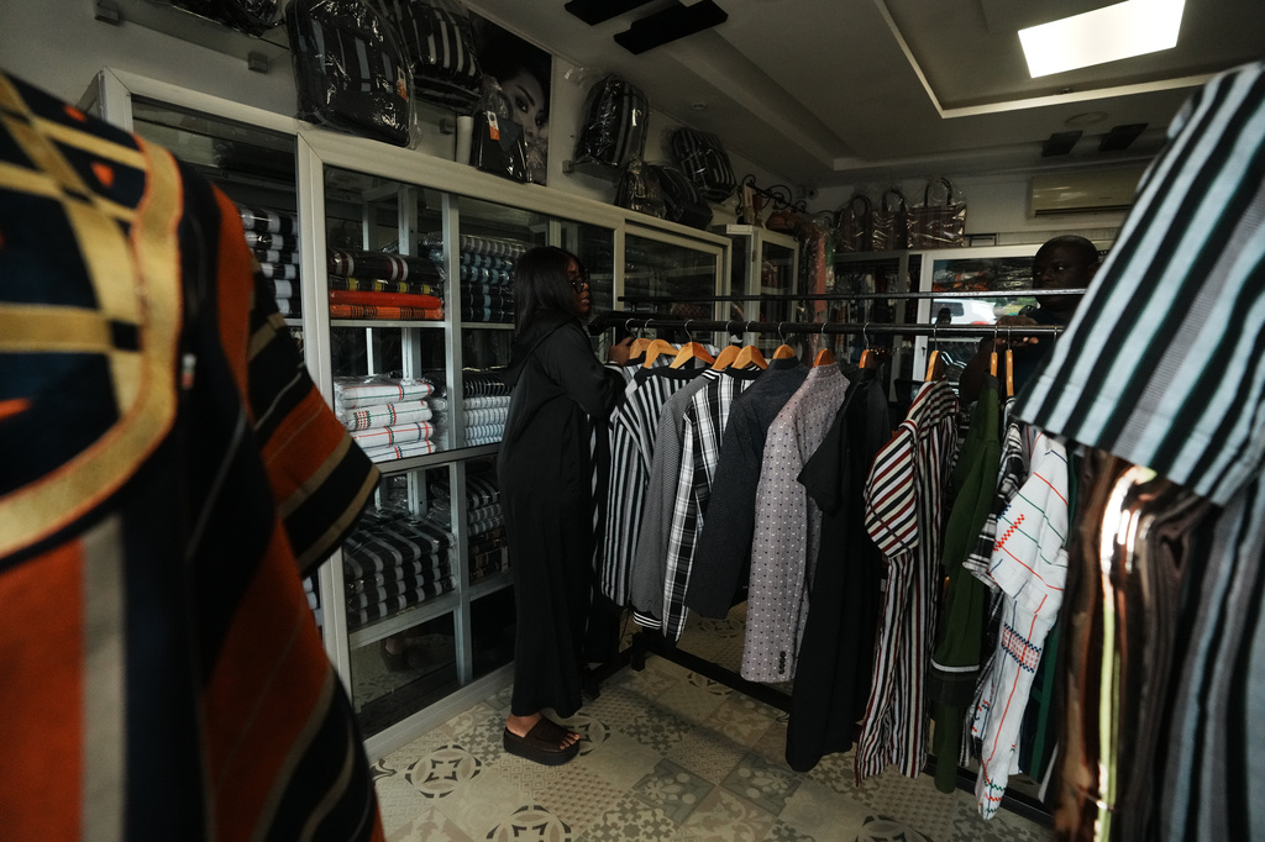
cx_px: 632
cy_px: 421
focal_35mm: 16
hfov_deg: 96.8
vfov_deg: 73.7
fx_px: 562
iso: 4000
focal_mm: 16
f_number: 3.5
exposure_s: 1/1000
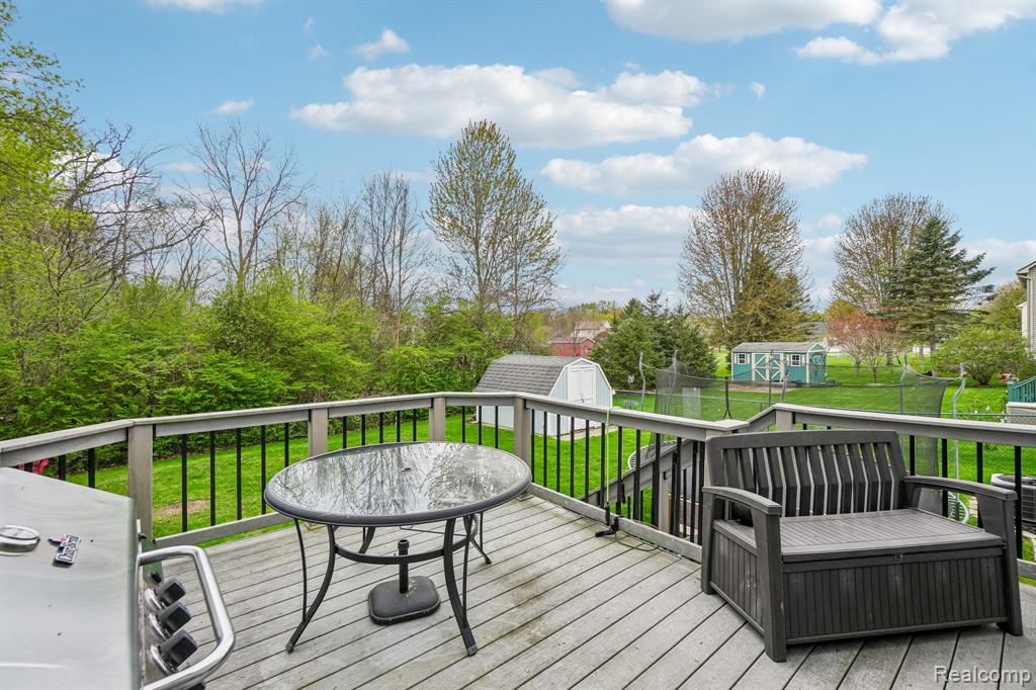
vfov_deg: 77.3
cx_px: 518
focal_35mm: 15
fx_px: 432
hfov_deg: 100.4
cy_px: 345
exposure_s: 1/125
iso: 100
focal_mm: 10
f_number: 8
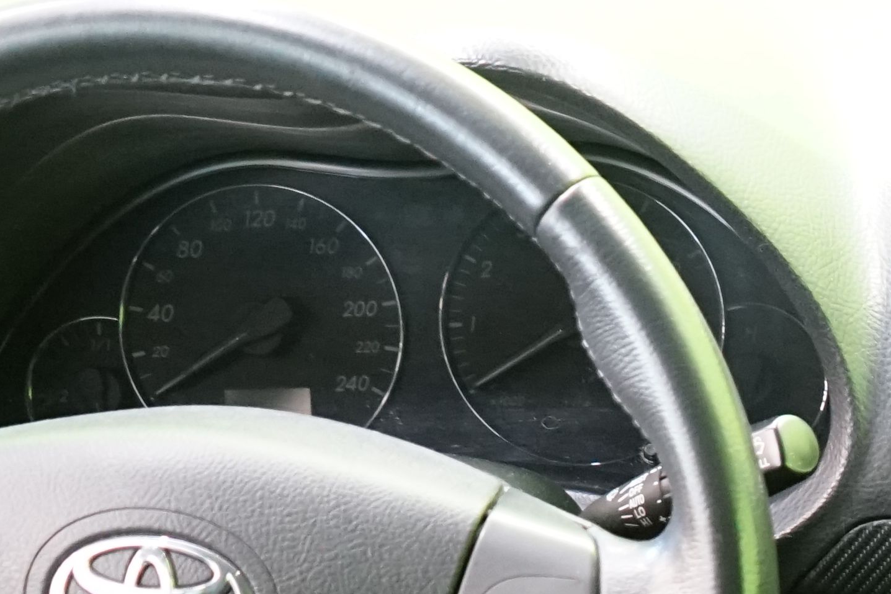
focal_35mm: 117
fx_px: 2895
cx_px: 1295
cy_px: 923
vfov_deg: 11.2
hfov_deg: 16.2
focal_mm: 28
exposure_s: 1/20
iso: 3200
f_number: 4
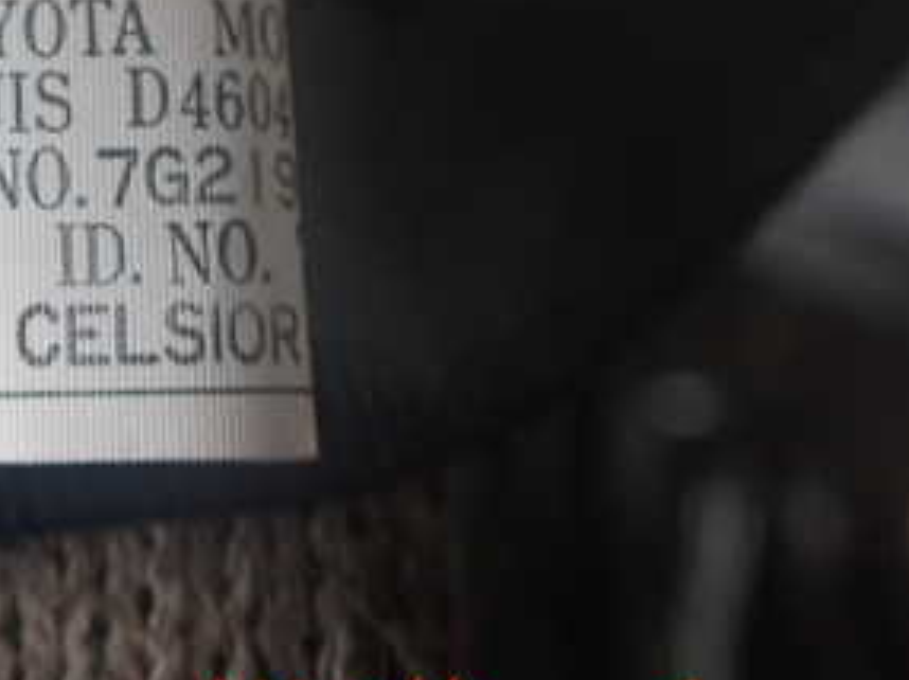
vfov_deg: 22.5
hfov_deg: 28.6
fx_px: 1653
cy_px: 38
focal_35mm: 63
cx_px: -22
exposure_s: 1/125
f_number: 2.3
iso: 400
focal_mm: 5.4
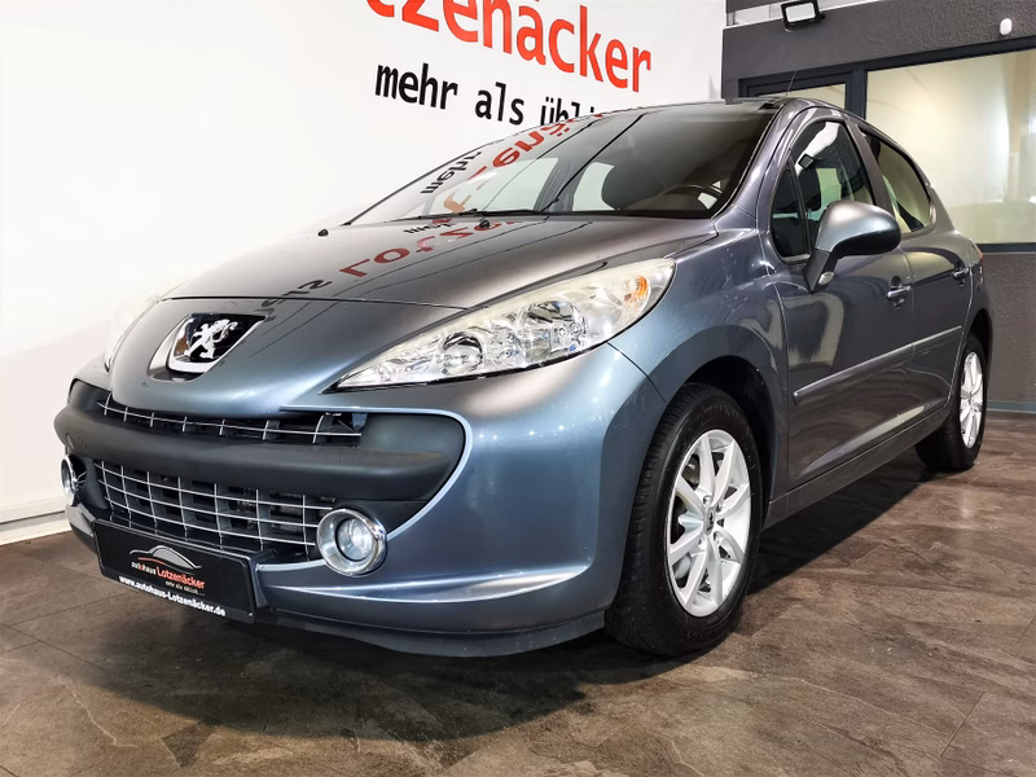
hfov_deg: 56.8
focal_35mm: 32
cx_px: 518
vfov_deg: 44.2
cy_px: 388
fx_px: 958
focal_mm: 5.58
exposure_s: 1/50
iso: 200
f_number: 1.8
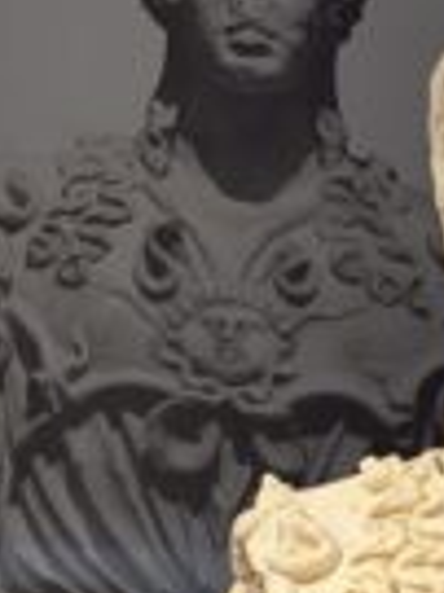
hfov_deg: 10.2
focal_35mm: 142
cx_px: 580
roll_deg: +0.8
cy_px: 553
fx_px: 2432
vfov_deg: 13.8
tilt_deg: +4.9
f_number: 1.78
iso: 80
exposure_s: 1/100
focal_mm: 6.76
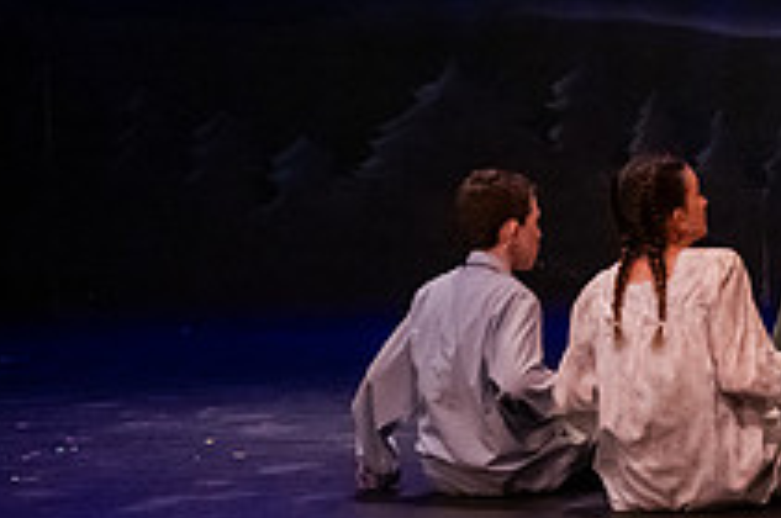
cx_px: 985
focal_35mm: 303
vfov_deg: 4.5
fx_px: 6563
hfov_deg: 6.8
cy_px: 57
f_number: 3.2
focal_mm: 110
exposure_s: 1/200
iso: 5000
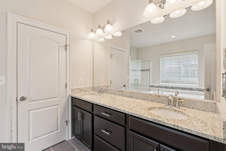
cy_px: 76
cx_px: 113
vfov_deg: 73.8
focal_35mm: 16
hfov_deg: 96.7
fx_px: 100
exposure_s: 1/200
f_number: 10
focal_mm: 16
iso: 10000
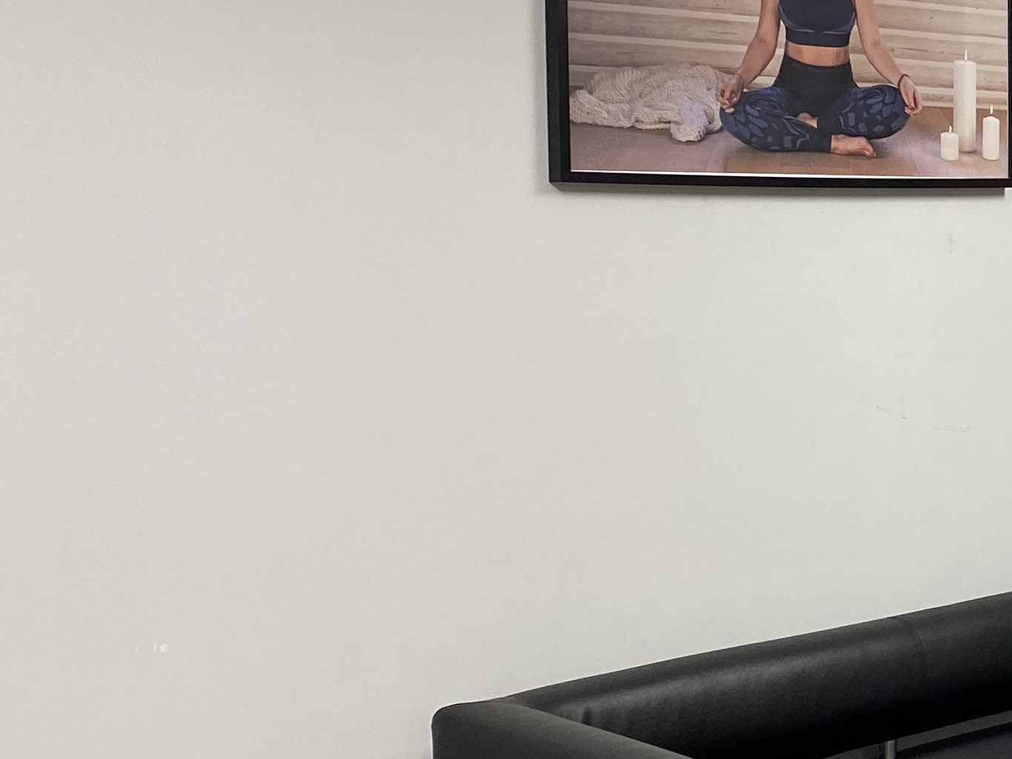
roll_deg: -0.3
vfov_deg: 19.1
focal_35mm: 77
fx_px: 2251
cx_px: 1367
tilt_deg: -4.2
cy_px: 387
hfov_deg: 22.3
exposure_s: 1/50
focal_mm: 4.25
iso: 64
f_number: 1.8
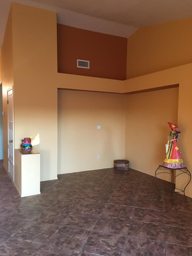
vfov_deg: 61.7
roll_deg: -0.6
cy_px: 128
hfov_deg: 48.2
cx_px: 96
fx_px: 214
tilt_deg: -3.7
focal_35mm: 29
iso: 200
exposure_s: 1/30
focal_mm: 4.15
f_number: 2.2
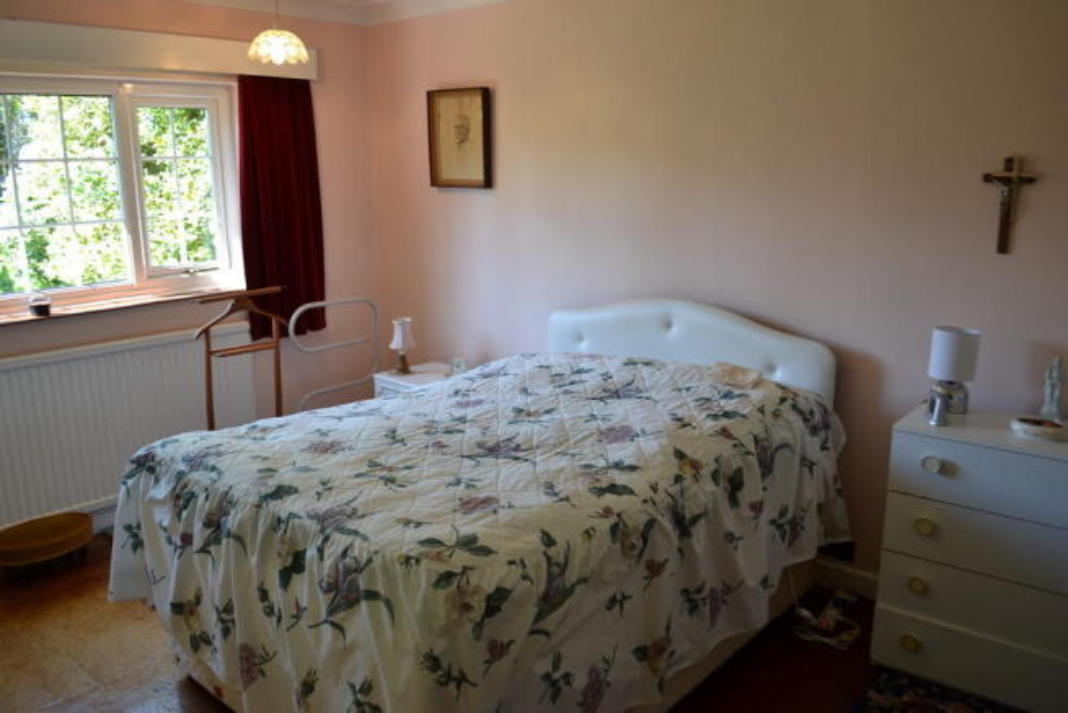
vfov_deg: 48.0
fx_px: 801
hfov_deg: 67.4
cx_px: 534
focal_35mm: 27
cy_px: 356
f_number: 3.5
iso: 100
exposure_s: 1/30
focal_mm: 18
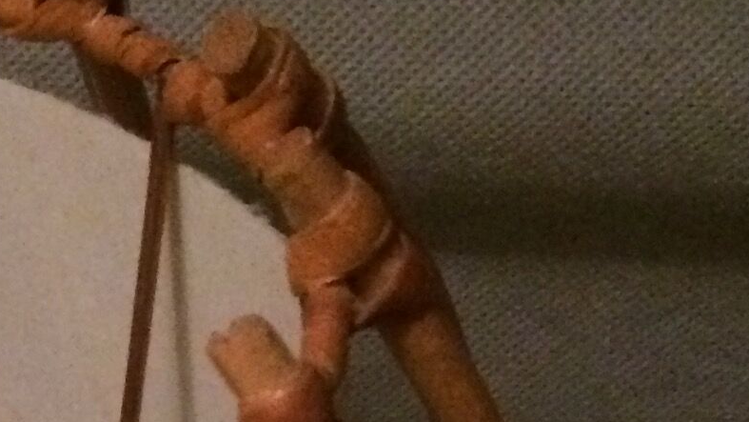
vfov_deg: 8.5
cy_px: 1011
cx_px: 25
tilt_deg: -51.7
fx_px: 2602
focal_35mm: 131
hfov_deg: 16.1
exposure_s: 1/17
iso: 400
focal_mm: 4.15
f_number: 2.2
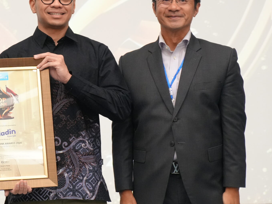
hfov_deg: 15.0
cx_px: 61
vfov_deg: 11.3
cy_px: 75
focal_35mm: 131
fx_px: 1029
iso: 3200
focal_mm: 48
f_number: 5.6
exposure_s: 1/100
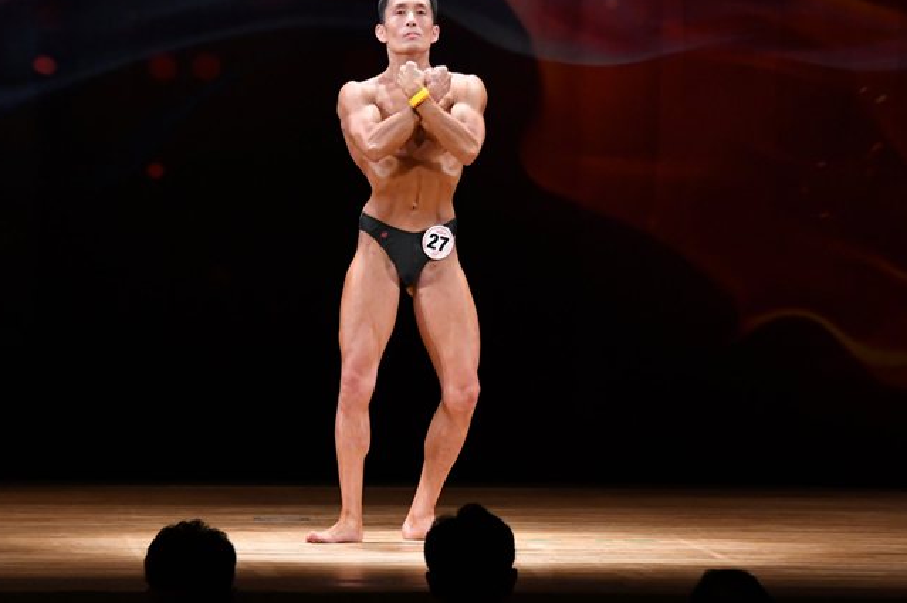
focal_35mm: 273
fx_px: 6873
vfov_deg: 5.0
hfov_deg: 7.5
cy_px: 258
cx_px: 373
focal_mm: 150
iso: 3200
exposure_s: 1/400
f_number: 5.6
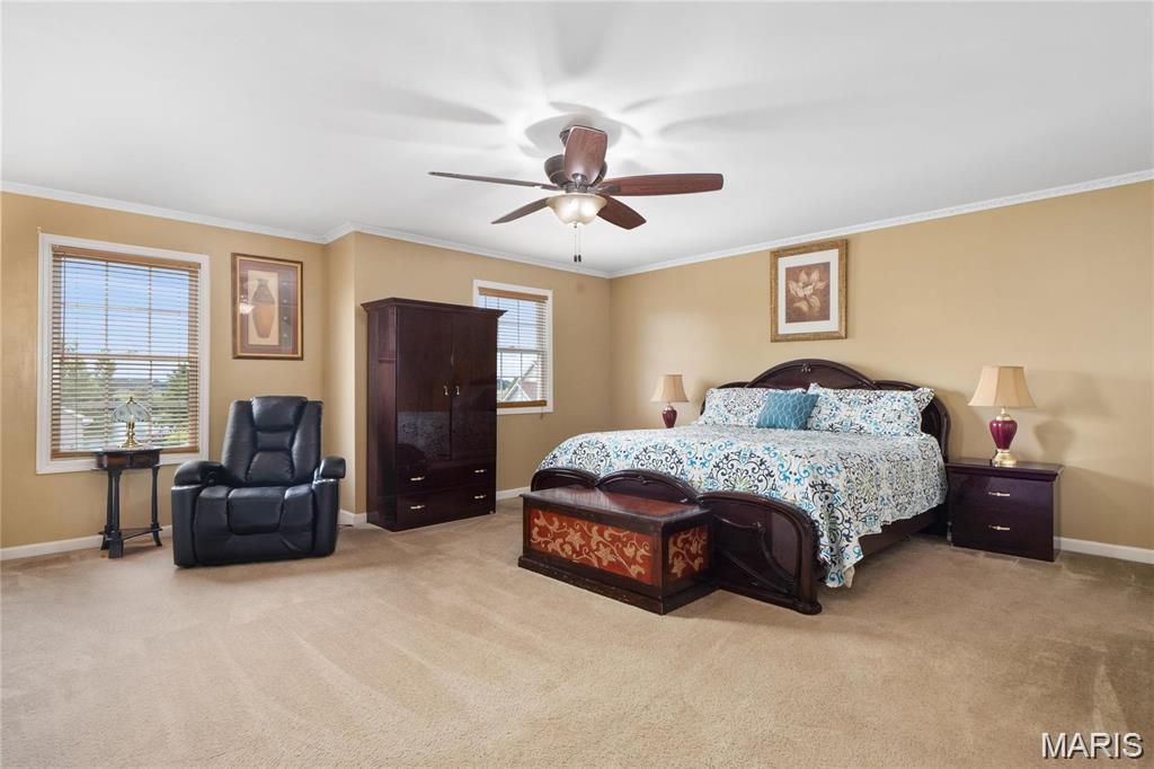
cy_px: 384
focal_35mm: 18
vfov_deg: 67.3
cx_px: 577
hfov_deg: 90.0
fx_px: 577
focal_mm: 9
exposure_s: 1/1.67
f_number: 9
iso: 640
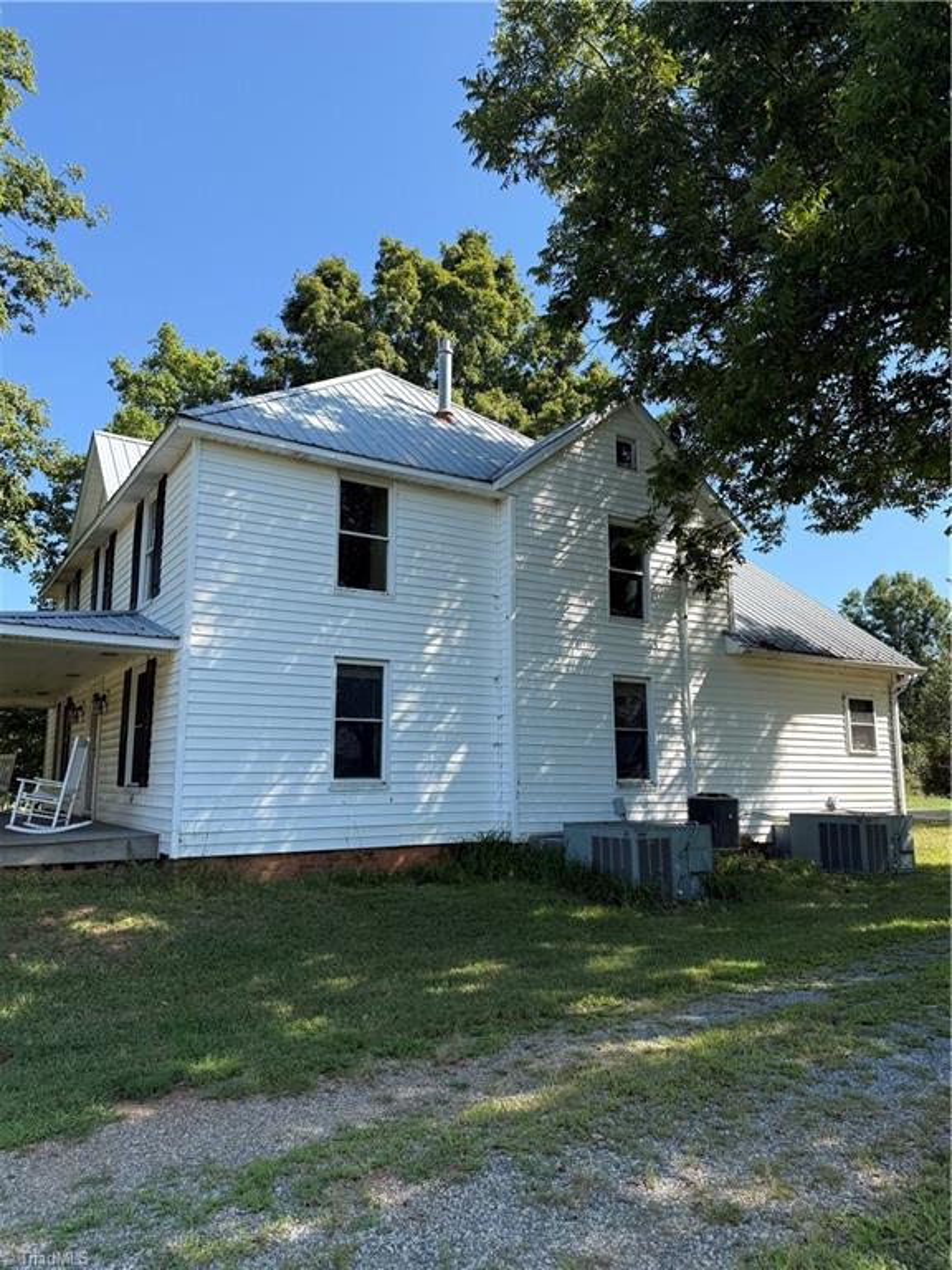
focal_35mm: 24
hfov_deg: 56.8
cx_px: 476
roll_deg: -1.1
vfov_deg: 71.6
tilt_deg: +12.0
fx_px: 880
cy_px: 635
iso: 100
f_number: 1.78
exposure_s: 1/2110
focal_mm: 6.76
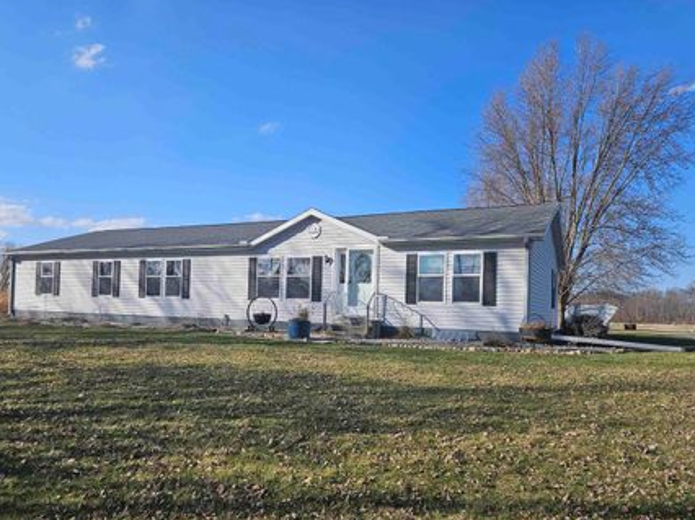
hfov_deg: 65.1
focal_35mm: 27
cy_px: 293
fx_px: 542
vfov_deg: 51.2
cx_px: 300
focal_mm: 5.4
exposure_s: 1/2027
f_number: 1.8
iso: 25
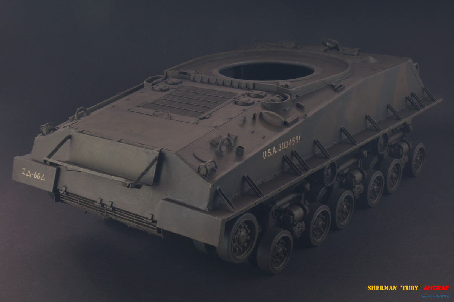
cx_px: 227
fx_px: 661
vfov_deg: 25.7
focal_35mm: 52
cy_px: 151
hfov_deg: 37.9
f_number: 32
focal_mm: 35
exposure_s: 1/1.6
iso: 125
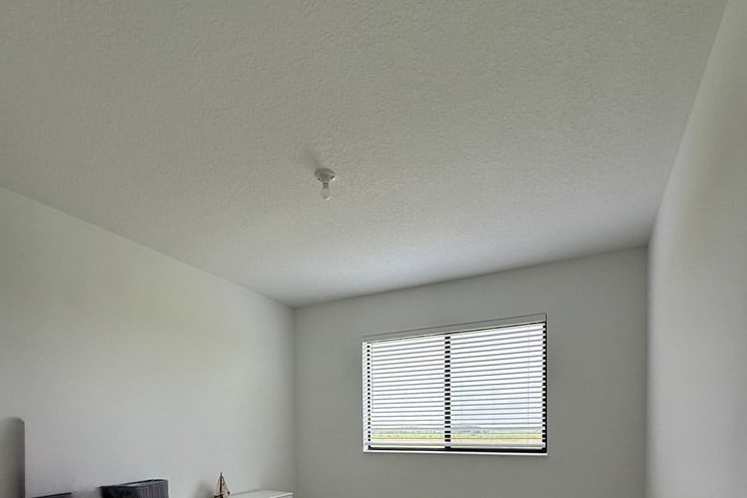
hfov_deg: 84.0
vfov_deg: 54.5
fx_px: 415
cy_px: 442
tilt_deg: -0.9
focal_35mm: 20
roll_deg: -0.5
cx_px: 375
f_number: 2.2
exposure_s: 1/116
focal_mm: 2.22
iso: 64
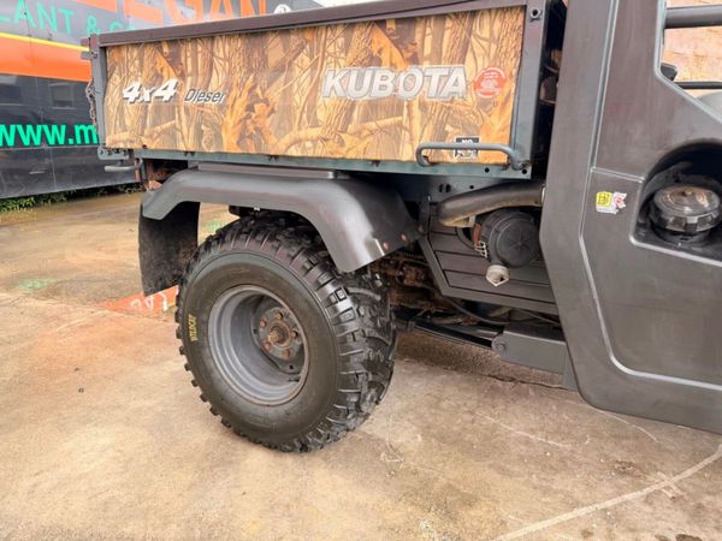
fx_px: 501
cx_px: 361
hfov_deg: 71.6
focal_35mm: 24
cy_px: 270
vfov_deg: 56.8
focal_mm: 6.76
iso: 100
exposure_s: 1/190
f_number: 1.78
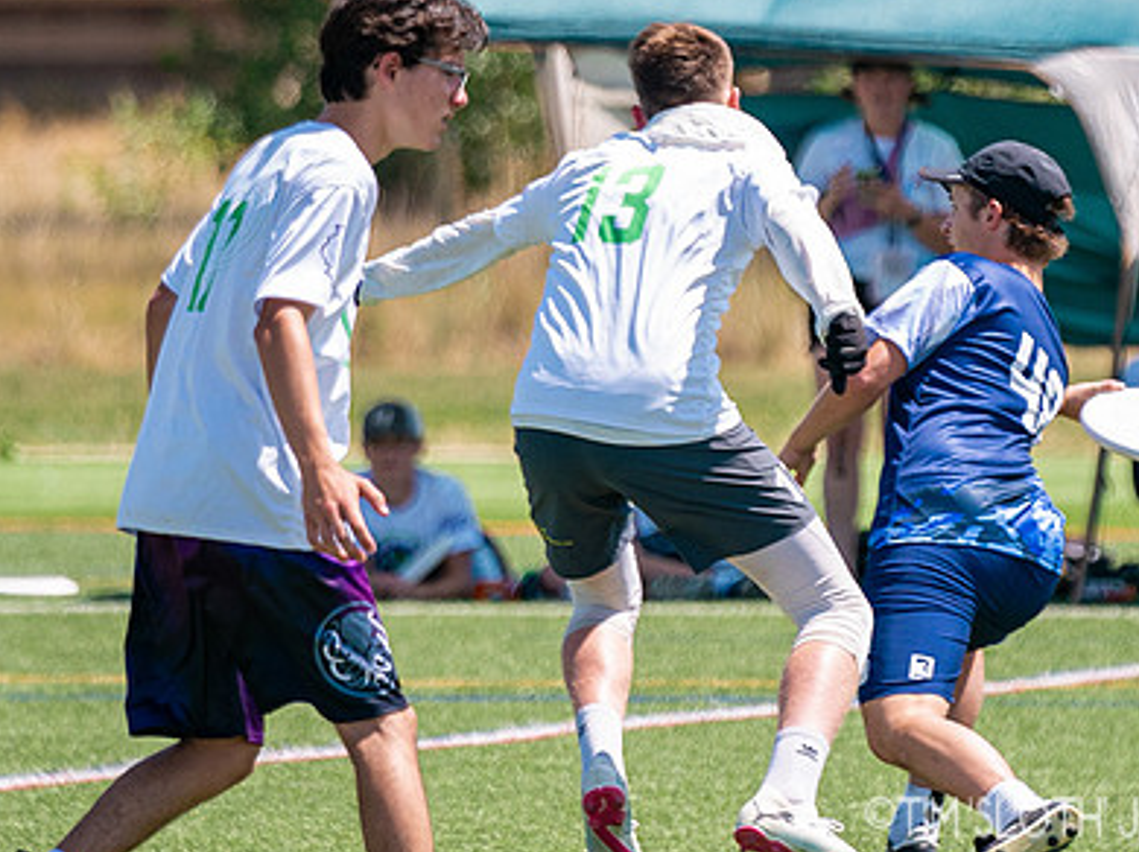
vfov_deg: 2.9
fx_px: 16869
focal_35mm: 513
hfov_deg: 3.9
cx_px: 728
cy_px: 243
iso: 640
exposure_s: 1/6400
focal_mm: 200
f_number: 2.8
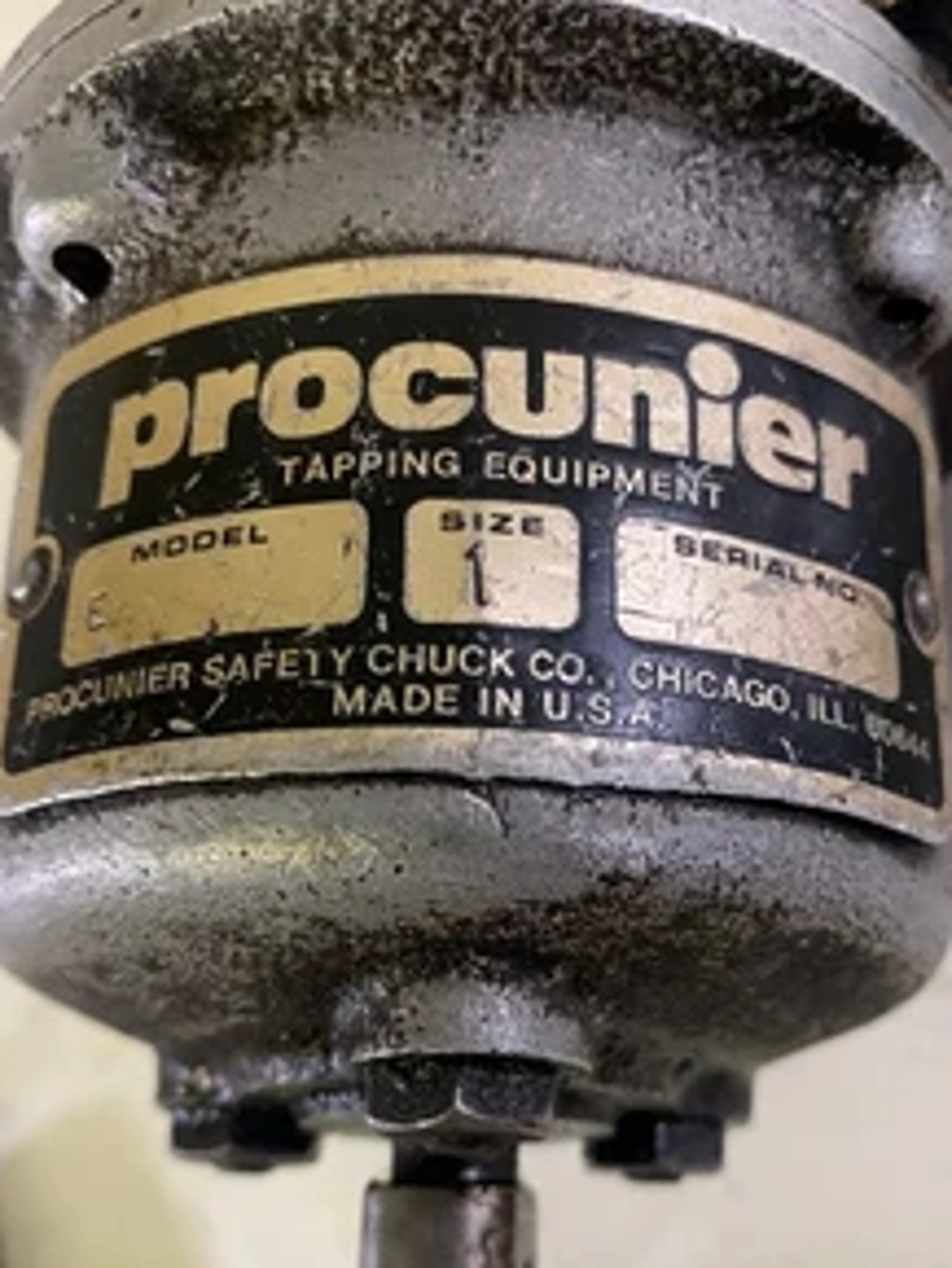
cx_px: 535
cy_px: 847
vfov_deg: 50.4
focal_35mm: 36
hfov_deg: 39.6
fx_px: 1319
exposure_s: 1/60
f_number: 1.8
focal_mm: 4.25
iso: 250
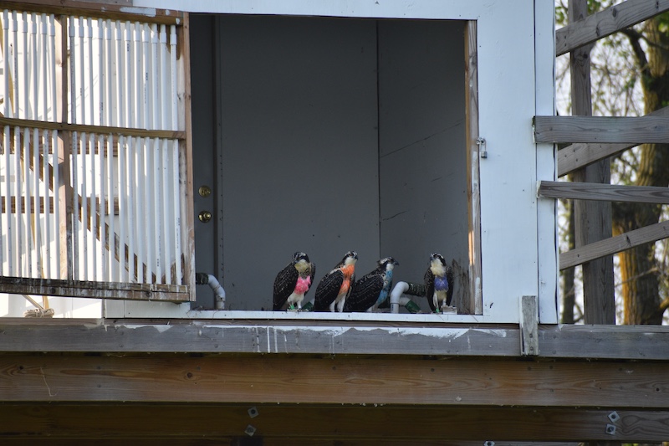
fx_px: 8360
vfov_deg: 3.1
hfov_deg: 4.6
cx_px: 334
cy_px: 223
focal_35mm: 450
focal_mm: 300
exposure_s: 1/1000
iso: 640
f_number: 6.3
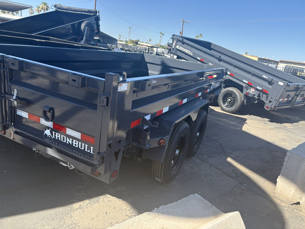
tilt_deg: -15.4
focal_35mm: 26
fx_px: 229
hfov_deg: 67.3
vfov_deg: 53.1
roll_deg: -8.7
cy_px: 114
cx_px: 152
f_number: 1.6
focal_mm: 5.96
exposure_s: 1/1393
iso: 50
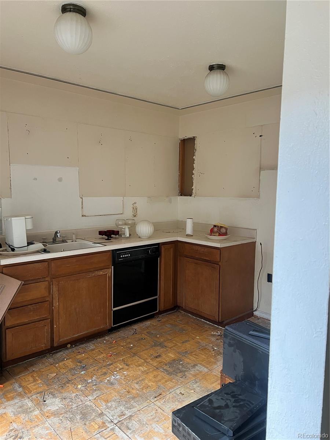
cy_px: 220
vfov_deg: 67.3
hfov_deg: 53.1
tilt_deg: -5.6
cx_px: 165
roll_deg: +1.0
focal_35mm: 26
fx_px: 330
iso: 125
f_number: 1.5
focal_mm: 5.7
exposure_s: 1/86
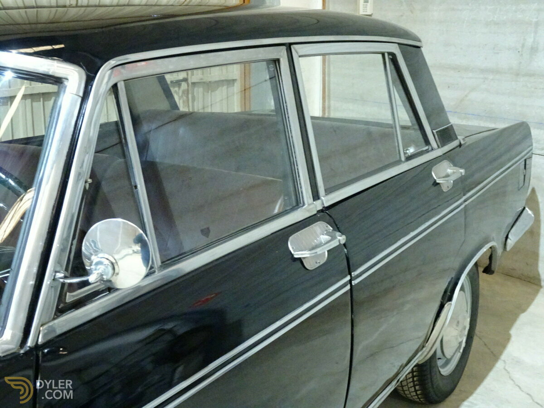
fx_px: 691
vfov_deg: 32.9
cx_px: 272
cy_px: 204
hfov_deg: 42.9
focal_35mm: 44
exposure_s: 1/6
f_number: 4.5
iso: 2000
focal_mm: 7.58
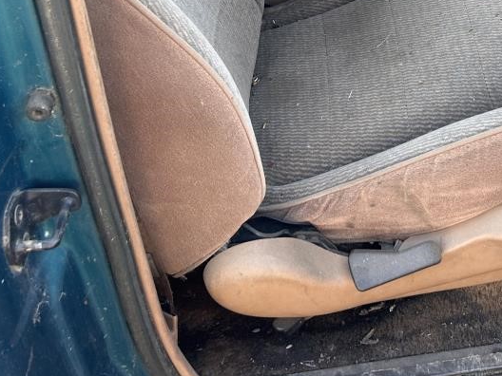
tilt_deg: -31.2
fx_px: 914
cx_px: 446
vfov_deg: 21.8
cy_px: -56
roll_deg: +5.7
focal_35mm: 63
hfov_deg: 29.5
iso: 40
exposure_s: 1/121
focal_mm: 5.7
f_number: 1.5
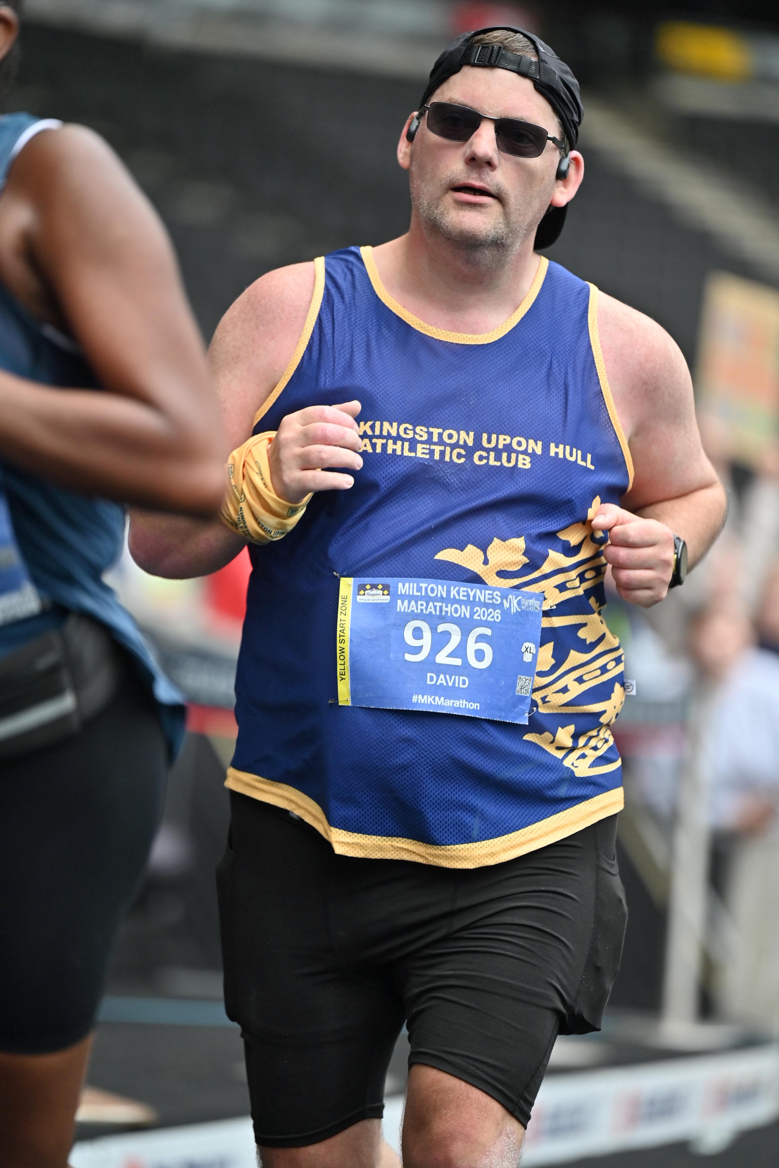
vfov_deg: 10.3
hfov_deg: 6.9
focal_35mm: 200
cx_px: 390
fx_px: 6491
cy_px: 584
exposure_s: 1/1250
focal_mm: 200
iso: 400
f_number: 2.8
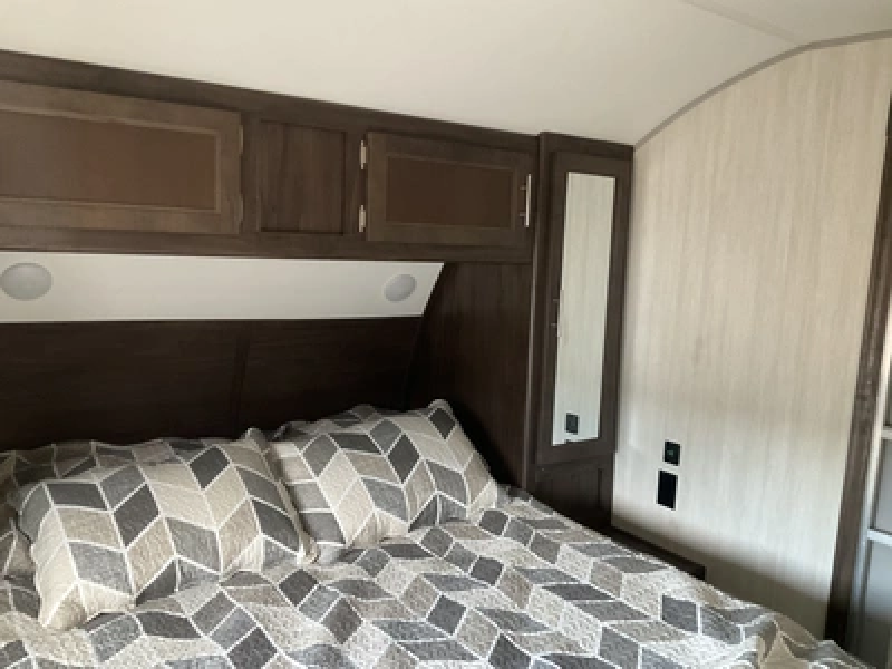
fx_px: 747
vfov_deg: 48.2
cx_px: 446
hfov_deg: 61.7
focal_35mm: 29
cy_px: 334
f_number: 1.8
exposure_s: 1/60
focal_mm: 3
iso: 250
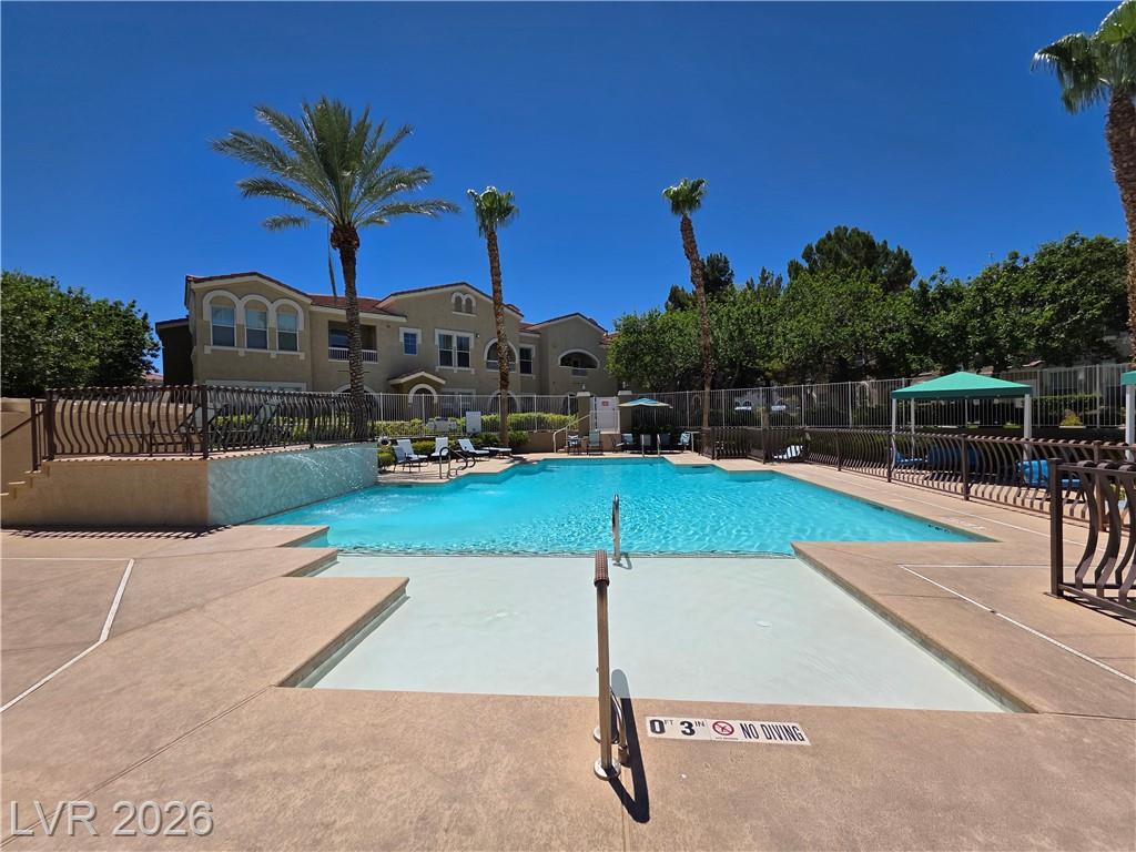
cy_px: 426
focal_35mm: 13
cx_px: 568
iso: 40
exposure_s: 1/4518
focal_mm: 2.2
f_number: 1.9
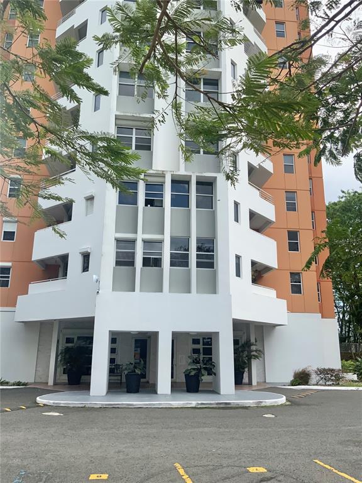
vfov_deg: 61.7
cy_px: 242
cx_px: 181
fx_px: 404
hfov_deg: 48.2
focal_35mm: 29
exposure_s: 1/912
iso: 16
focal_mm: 3
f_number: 1.8
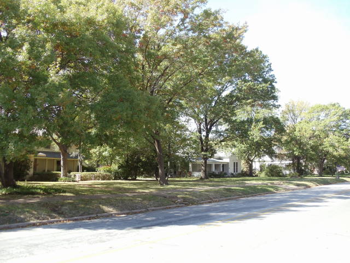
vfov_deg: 32.9
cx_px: 175
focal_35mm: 44
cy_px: 132
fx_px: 445
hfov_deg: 42.9
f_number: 3.5
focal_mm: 6
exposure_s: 1/200
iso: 100
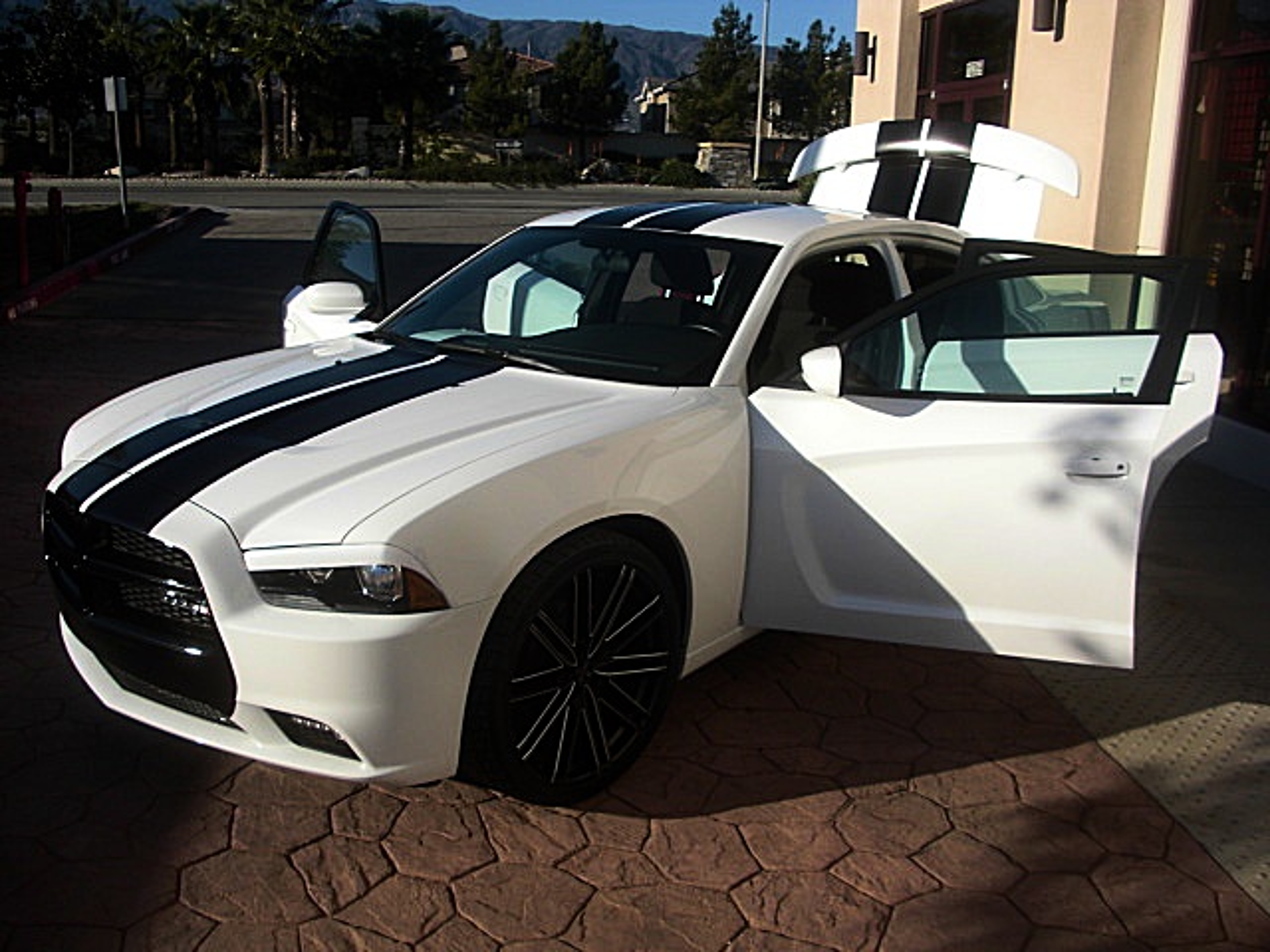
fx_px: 1321
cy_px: 476
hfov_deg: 51.4
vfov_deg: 39.7
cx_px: 635
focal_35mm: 36
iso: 50
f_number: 7.9
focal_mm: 6.3
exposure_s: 1/160
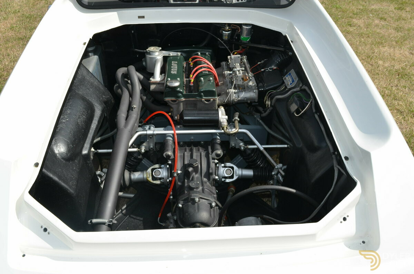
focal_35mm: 33
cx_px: 207
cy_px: 137
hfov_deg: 57.3
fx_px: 379
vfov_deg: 39.8
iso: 100
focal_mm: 22
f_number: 11
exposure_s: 1/200
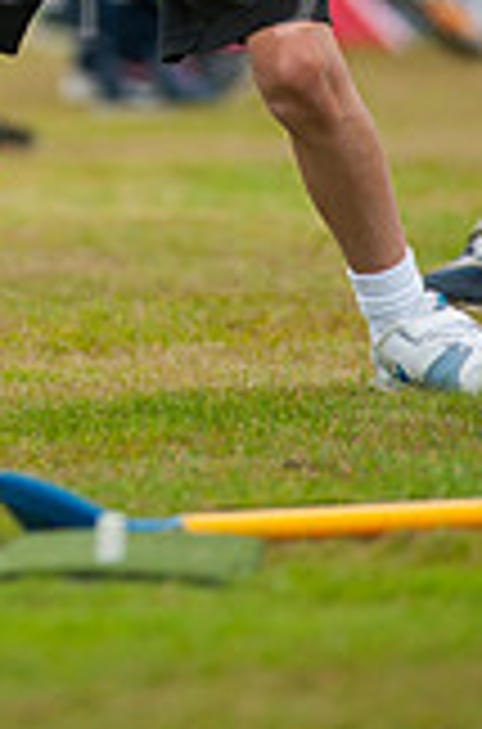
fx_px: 16877
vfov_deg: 2.5
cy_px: -243
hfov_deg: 1.6
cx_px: -137
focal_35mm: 835
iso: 400
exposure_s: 1/1250
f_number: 5.6
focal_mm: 300
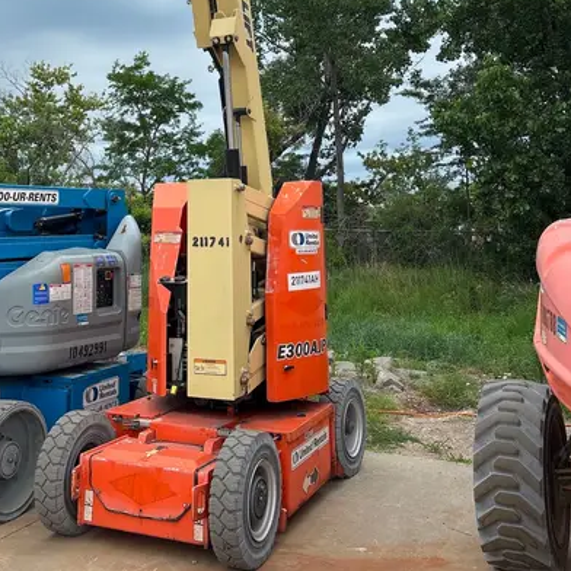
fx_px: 802
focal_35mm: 43
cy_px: 69
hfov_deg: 39.0
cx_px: 220
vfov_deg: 36.9
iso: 50
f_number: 1.6
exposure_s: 1/1543
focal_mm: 5.96
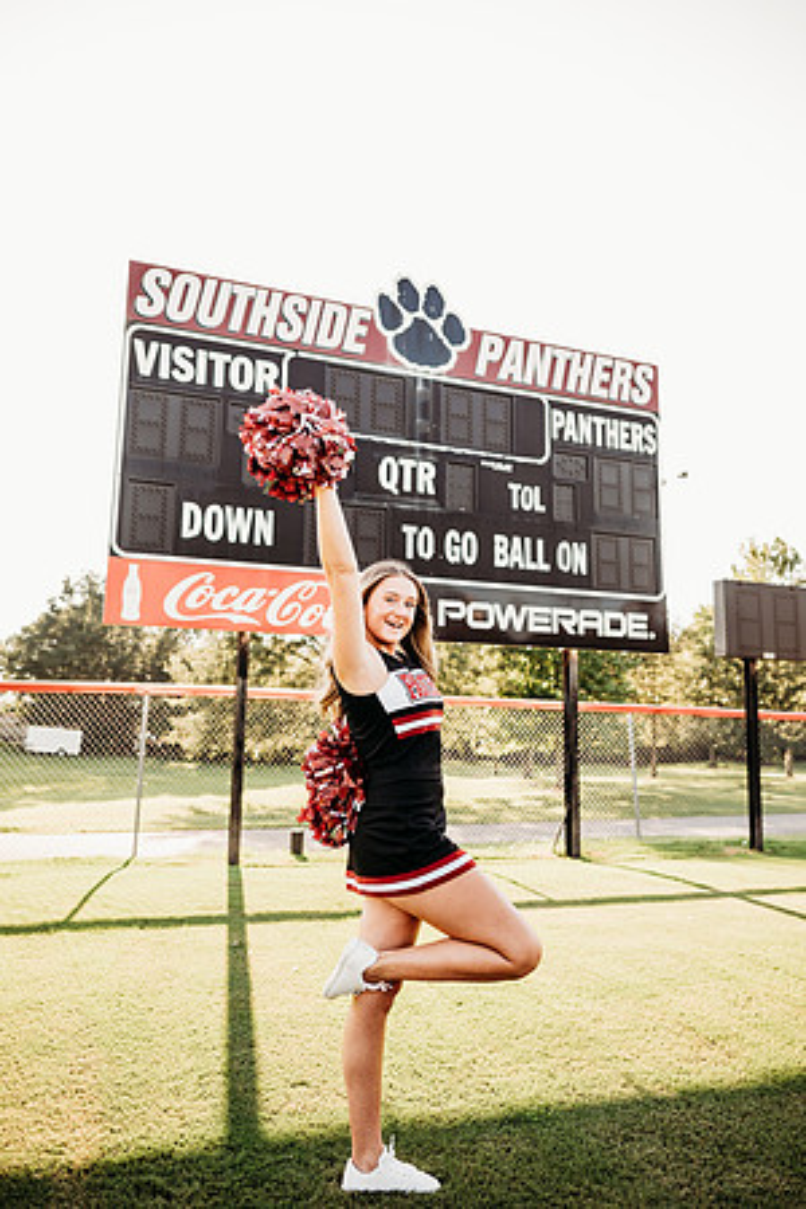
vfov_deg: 73.7
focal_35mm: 24
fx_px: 806
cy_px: 604
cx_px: 403
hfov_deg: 53.1
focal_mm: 24
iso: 200
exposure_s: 1/500
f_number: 2.8
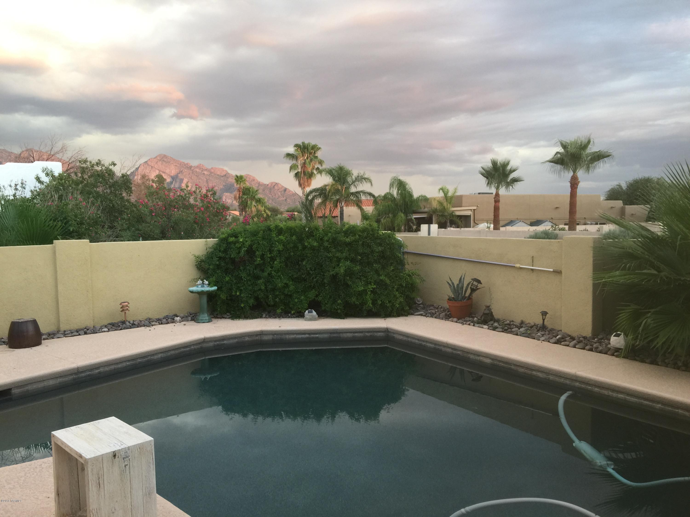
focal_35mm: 29
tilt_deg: -3.3
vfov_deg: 48.2
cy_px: 258
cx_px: 345
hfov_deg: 61.7
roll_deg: -0.7
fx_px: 578
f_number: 2.2
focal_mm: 4.15
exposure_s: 1/40
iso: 32
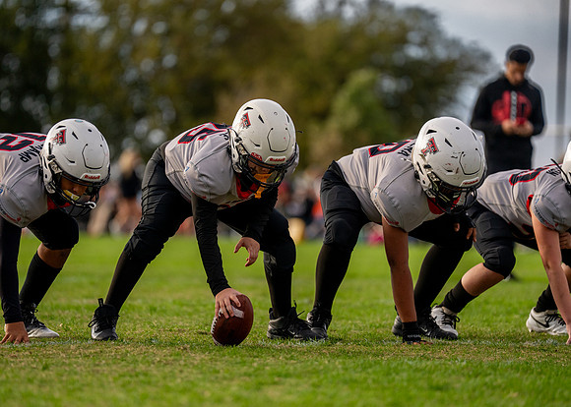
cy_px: 200
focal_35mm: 221
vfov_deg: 6.5
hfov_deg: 9.1
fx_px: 3584
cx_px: 254
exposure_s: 1/1600
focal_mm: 200
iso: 400
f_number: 2.8
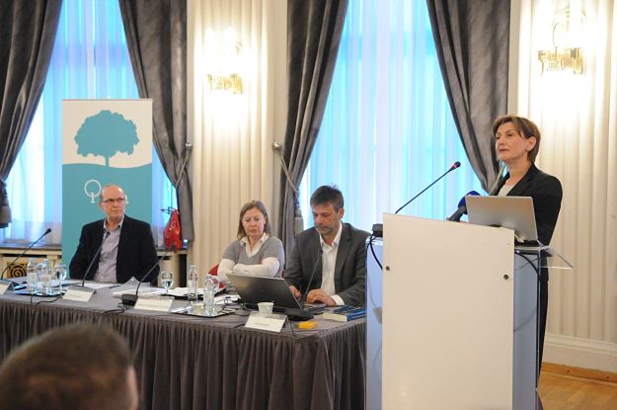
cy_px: 205
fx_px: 899
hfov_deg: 37.9
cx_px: 308
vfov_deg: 25.7
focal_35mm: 52
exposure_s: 1/125
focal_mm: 35
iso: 3200
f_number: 2.8
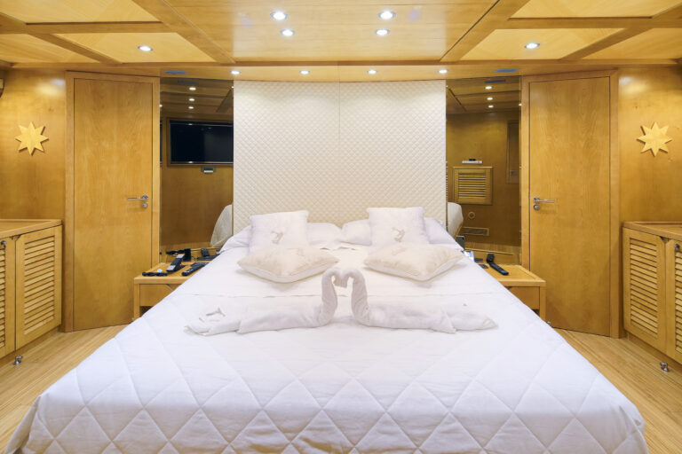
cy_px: 227
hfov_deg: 93.3
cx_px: 341
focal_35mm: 17
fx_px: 322
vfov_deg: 70.4
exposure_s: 1/6
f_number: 9
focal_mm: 17
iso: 1250
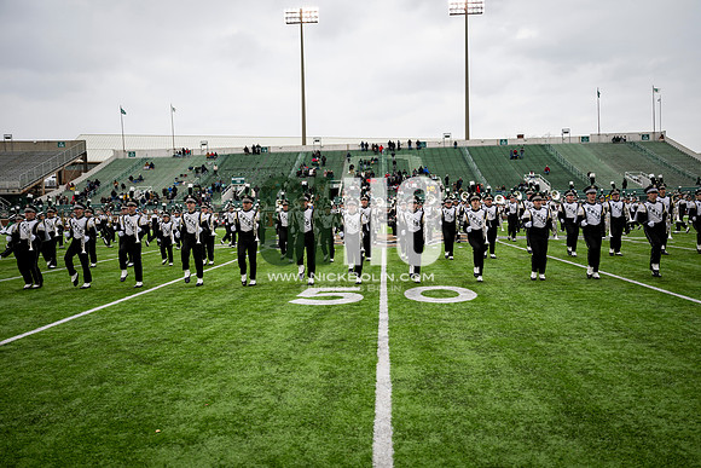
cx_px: 350
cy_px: 234
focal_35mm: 28
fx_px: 545
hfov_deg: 65.5
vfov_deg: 46.4
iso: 100
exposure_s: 1/500
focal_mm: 28
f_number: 2.8
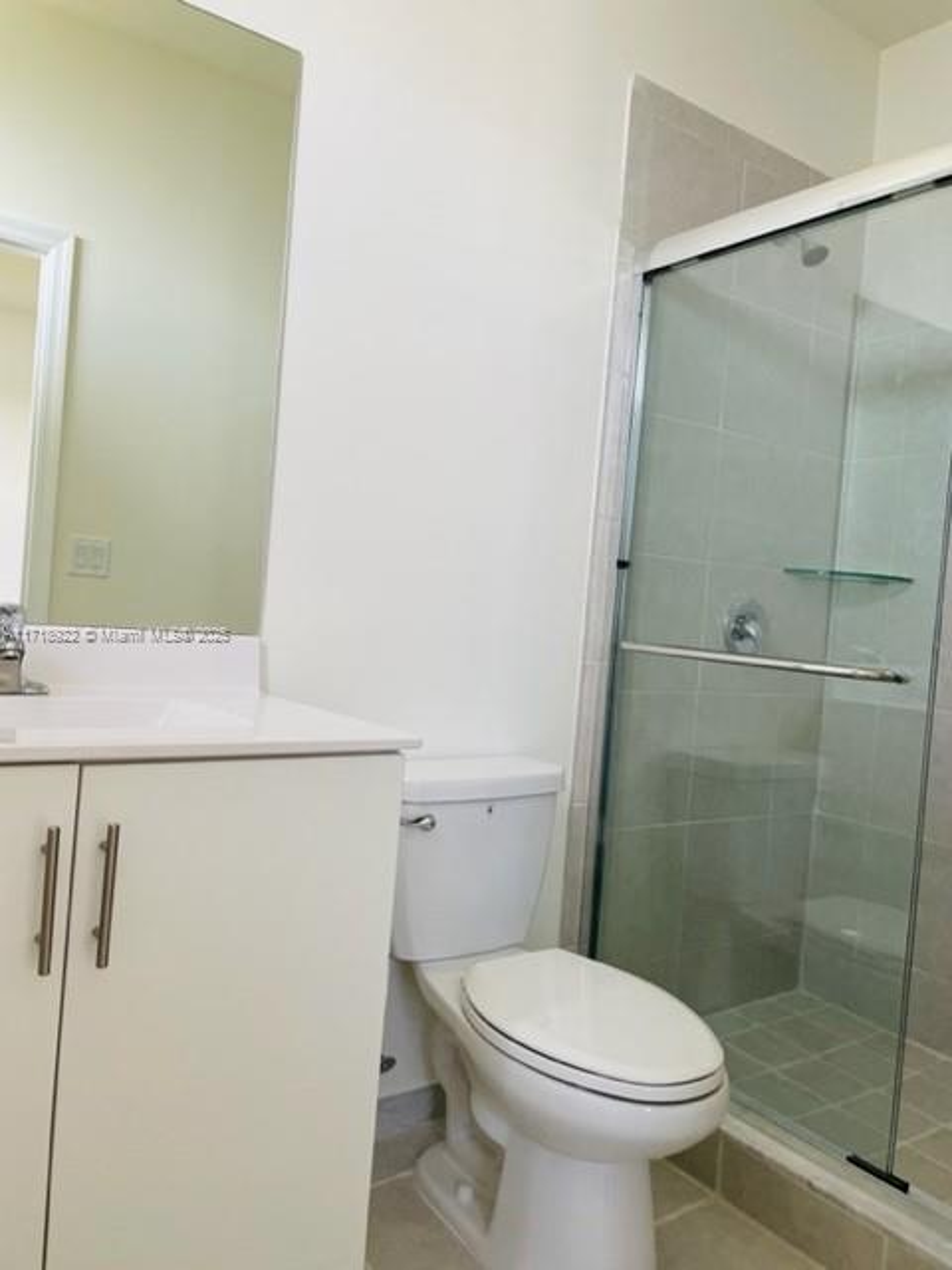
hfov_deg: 53.1
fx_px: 953
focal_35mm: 26
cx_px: 476
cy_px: 635
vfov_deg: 67.3
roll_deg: -5.0
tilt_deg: -0.2
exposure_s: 1/120
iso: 125
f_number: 1.6
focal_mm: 4.2
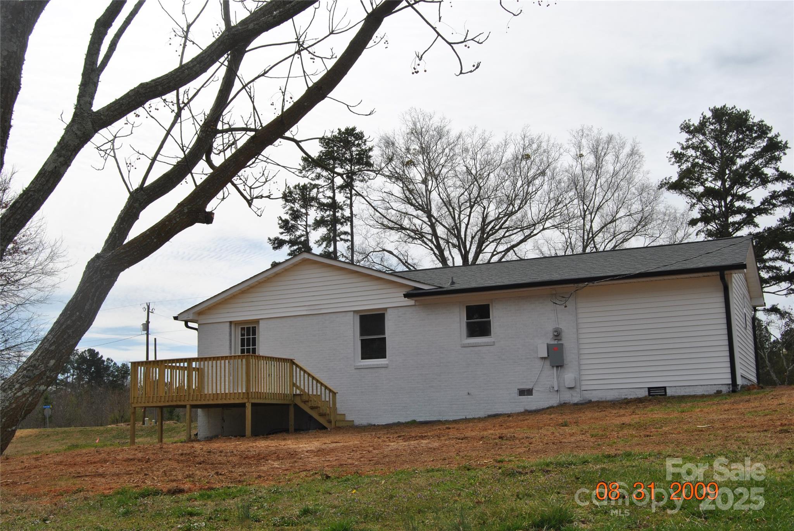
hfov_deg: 46.4
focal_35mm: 42
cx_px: 397
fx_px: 927
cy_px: 266
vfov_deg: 32.0
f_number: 13
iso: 100
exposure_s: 1/200
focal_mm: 28
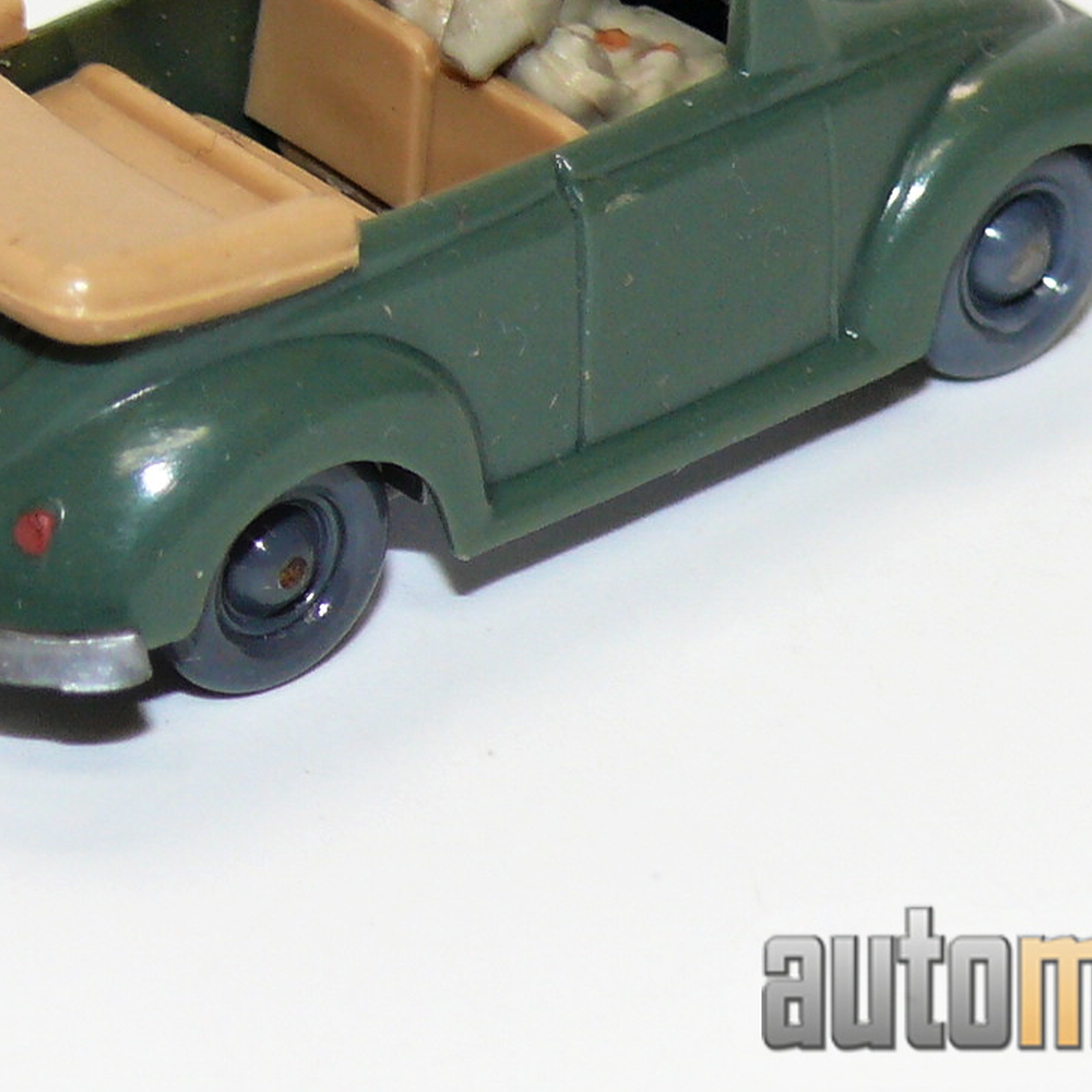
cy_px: 206
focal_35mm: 284
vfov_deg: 6.2
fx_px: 10136
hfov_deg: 6.2
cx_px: 416
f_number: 4
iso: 100
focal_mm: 17.3
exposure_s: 1/30
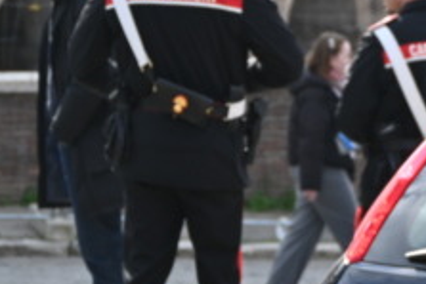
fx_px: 2960
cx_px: 506
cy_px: 232
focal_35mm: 250
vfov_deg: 5.5
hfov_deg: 8.2
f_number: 5
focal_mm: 58
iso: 100
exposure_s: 1/320
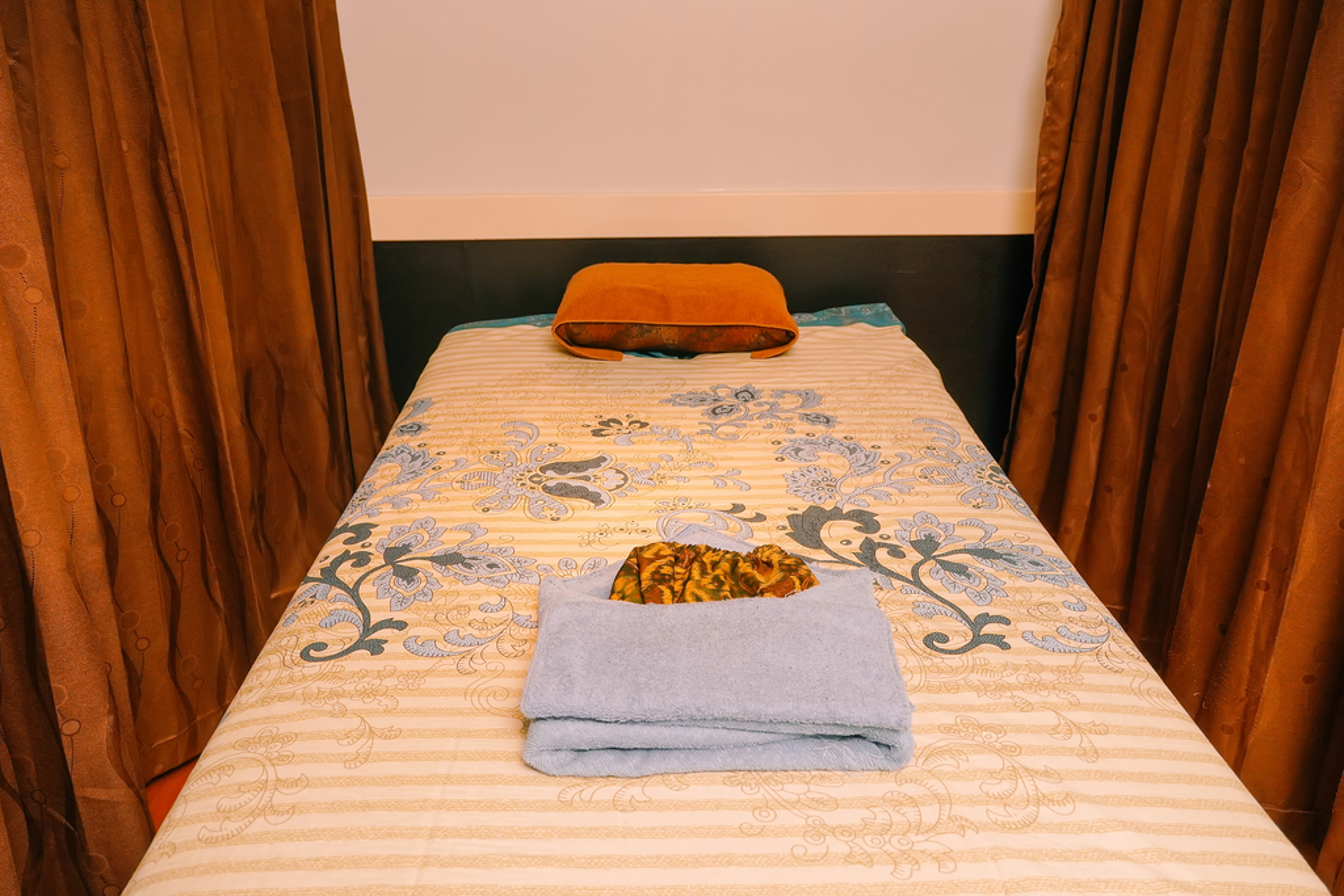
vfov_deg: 43.6
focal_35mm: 30
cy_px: 448
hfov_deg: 61.9
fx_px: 1120
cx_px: 672
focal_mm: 20
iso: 800
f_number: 4.5
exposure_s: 1/50
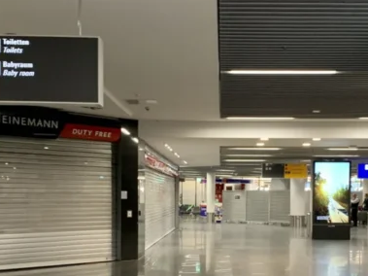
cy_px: 225
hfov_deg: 32.6
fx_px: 627
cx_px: 217
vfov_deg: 24.4
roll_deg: +2.4
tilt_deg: -0.1
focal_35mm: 59
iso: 160
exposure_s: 1/50
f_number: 1.8
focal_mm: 4.25
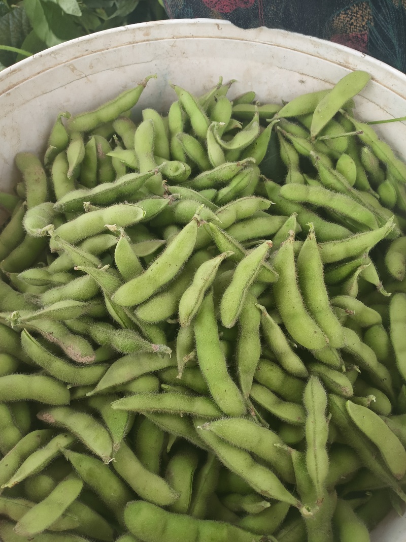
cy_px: 271
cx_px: 203
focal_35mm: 27
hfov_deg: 51.3
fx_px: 422
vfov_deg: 65.3
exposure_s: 1/240
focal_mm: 3.61
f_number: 1.8
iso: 50
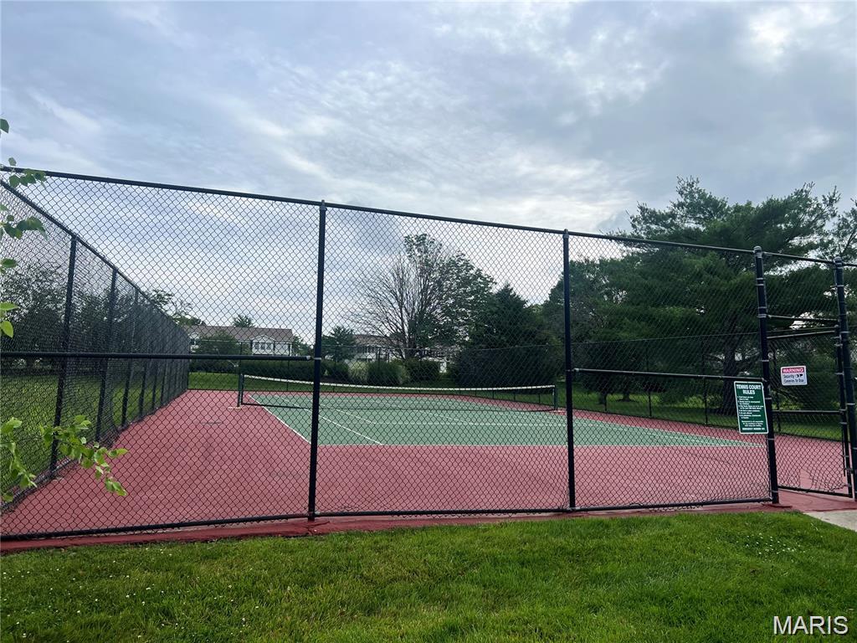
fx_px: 644
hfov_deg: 67.3
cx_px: 428
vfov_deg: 53.1
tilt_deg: +4.8
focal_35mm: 26
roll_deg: -1.5
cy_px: 322
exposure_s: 1/4630
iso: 50
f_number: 1.5
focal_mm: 5.7
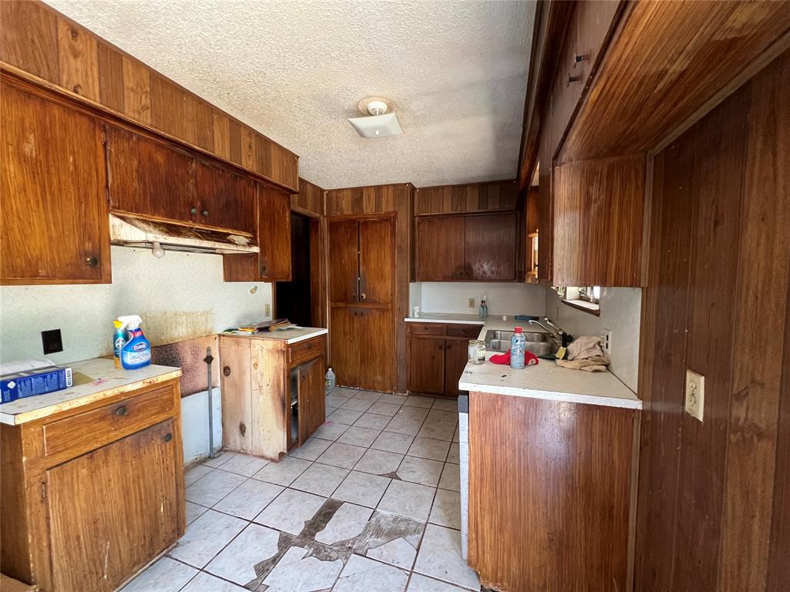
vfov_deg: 89.9
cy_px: 296
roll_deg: -0.5
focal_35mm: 13
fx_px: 297
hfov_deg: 106.2
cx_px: 395
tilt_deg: -2.8
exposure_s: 1/60
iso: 400
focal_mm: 1.57
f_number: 1.8
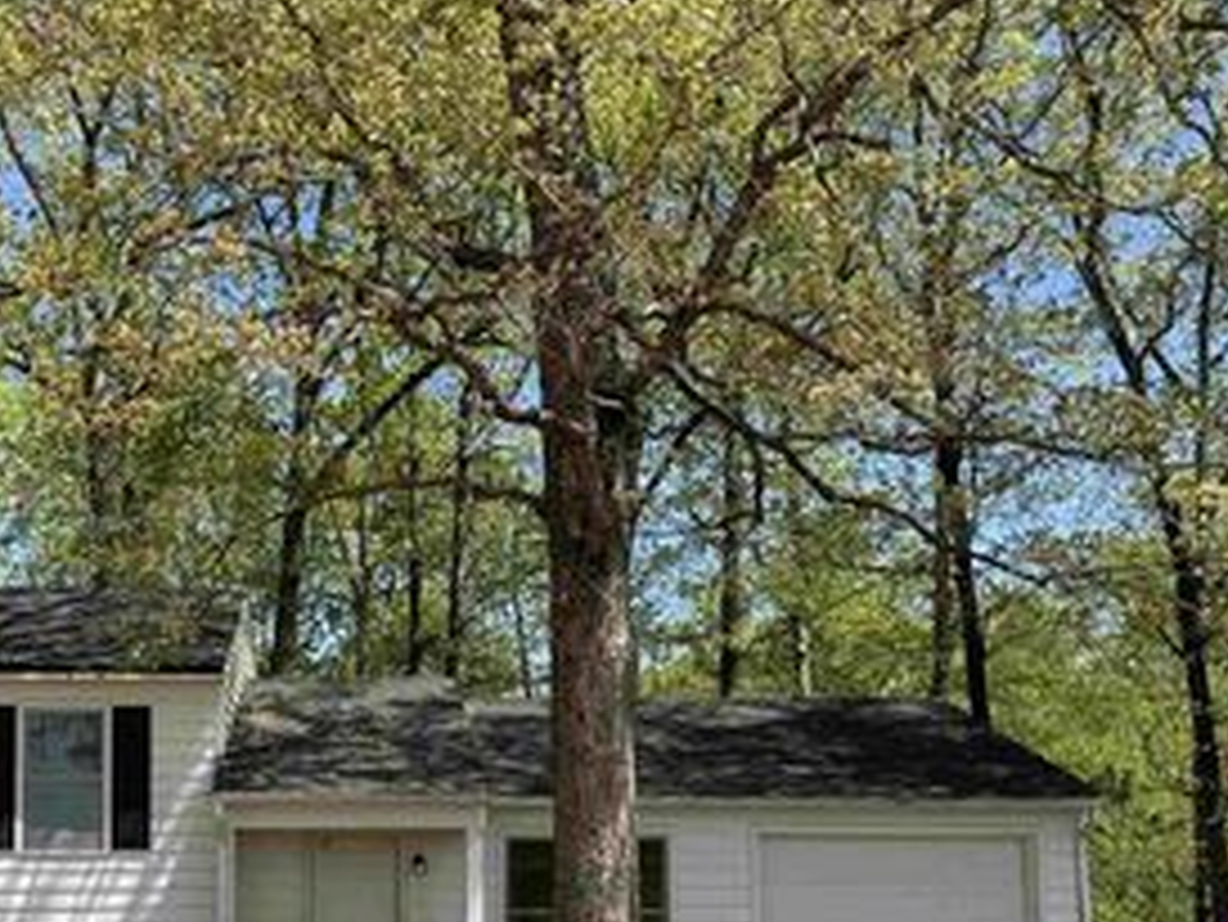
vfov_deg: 31.9
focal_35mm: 44
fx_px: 1562
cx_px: 328
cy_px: 758
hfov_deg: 41.8
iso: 80
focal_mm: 6.76
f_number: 1.78
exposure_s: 1/2833
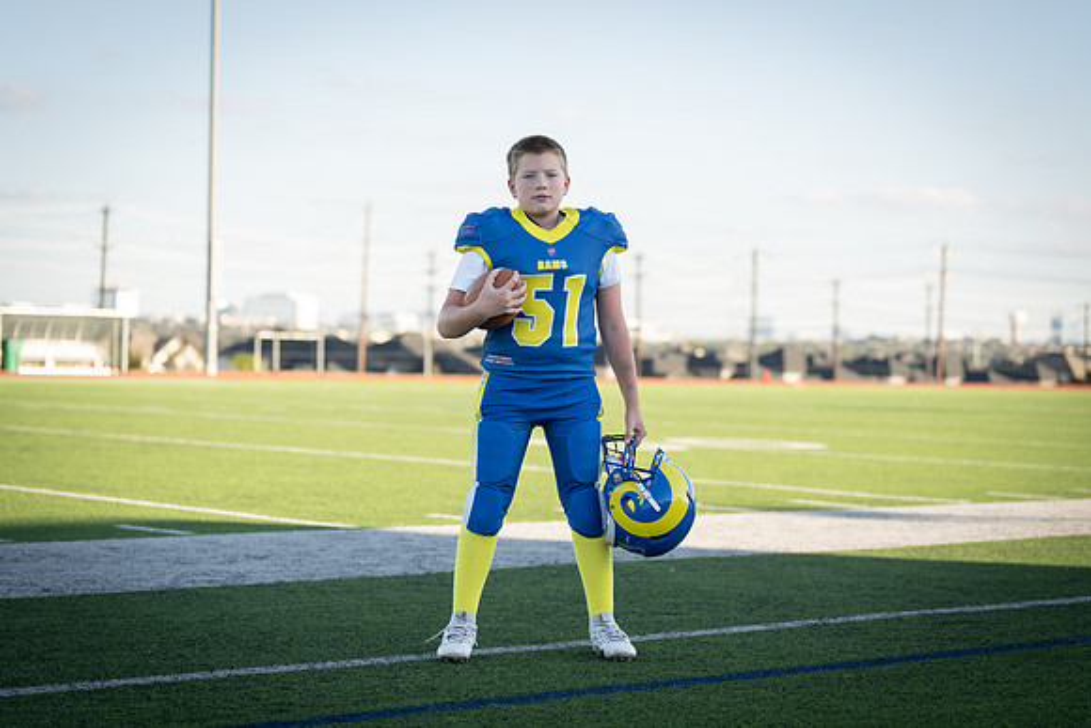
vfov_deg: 18.6
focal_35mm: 74
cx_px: 546
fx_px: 2228
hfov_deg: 27.5
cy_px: 364
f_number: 2.8
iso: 100
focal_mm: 70
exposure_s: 1/400
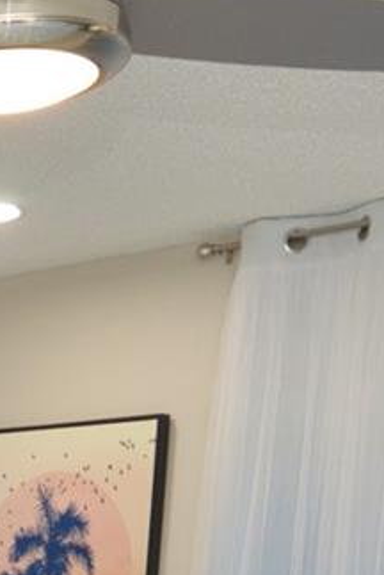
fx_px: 1421
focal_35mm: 89
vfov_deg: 19.7
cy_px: 875
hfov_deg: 13.1
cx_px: -407
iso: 400
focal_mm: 12
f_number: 4.5
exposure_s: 1/80
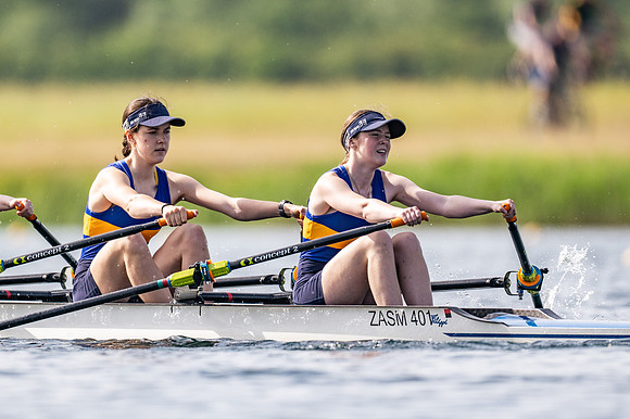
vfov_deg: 1.5
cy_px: 210
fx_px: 15740
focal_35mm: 900
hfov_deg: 2.3
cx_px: 315
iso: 180
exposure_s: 1/2500
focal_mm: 600
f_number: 4
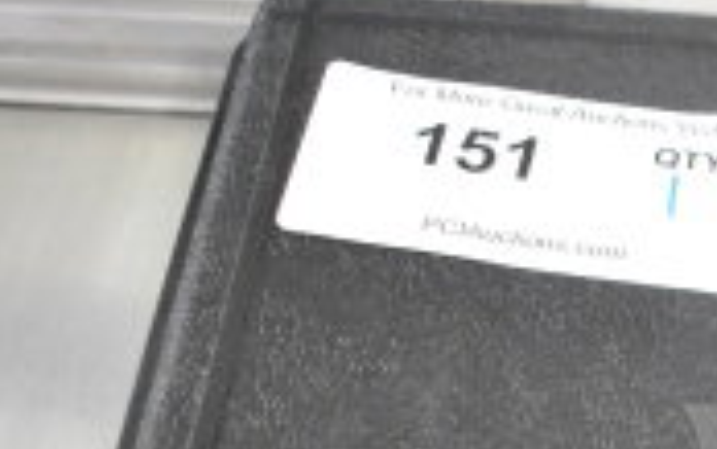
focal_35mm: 107
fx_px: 2092
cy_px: 731
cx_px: 1051
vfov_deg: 11.6
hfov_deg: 17.6
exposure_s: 1/30
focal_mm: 20
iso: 9000
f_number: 3.8
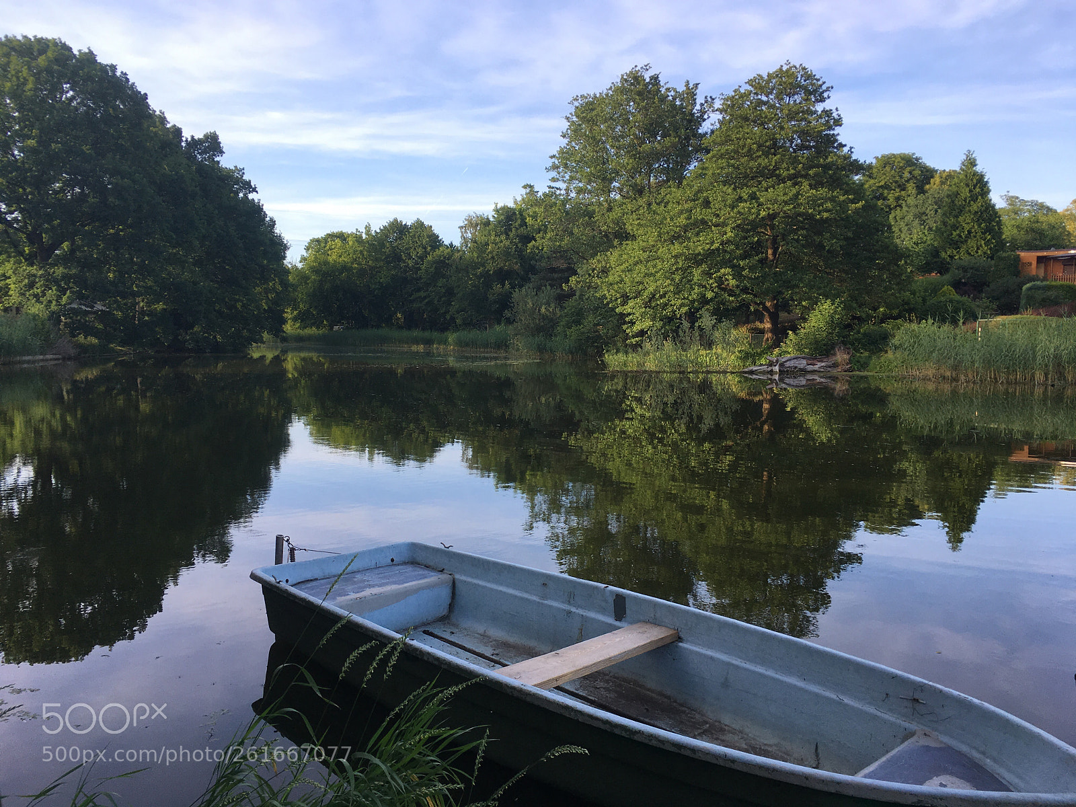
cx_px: 538
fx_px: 901
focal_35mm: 29
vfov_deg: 48.2
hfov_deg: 61.7
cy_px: 404
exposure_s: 1/375
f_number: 2.2
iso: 25
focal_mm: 4.15
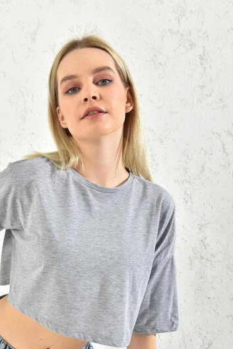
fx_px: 495
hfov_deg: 26.4
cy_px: 238
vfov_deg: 38.3
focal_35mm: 51
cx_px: 85
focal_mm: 36
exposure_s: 1/160
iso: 100
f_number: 7.1
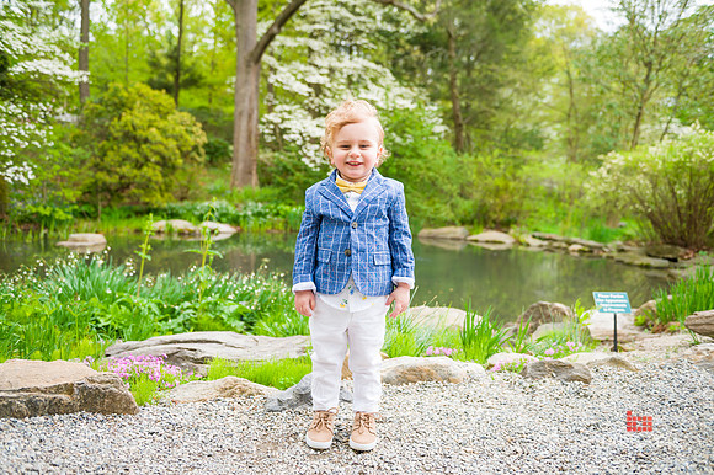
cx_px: 357
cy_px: 238
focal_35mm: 29
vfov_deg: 44.9
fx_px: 575
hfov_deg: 63.7
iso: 200
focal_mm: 29
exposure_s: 1/320
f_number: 3.5
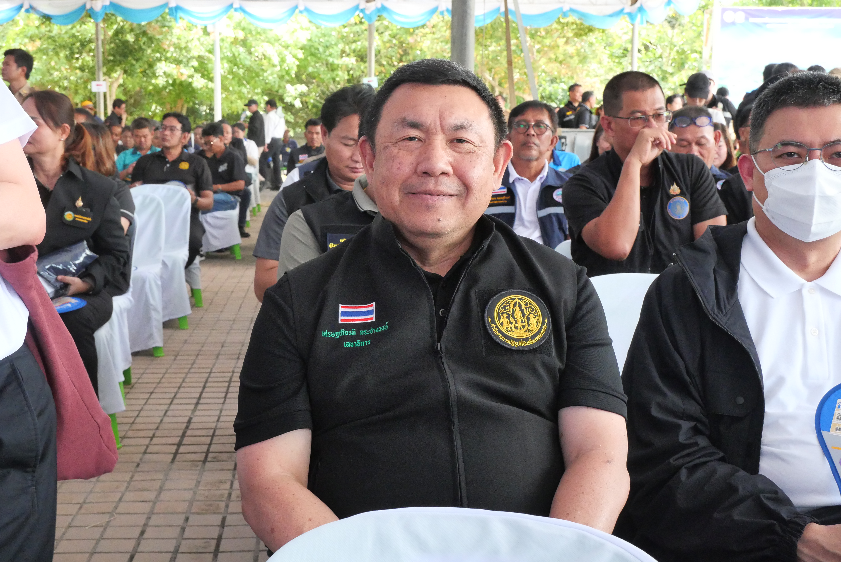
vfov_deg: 28.7
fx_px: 1099
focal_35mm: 47
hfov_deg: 41.9
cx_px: 420
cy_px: 281
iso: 3200
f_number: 7.1
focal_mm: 23
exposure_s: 1/250
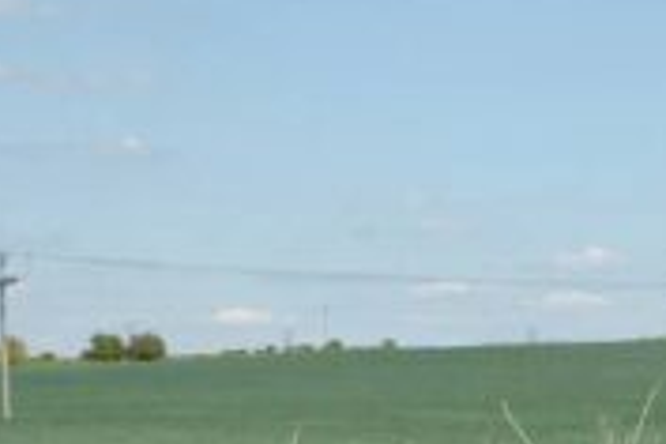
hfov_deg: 11.4
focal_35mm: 168
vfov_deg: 8.2
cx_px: 1174
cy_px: 292
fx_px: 3104
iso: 200
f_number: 10
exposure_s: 1/400
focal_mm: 31
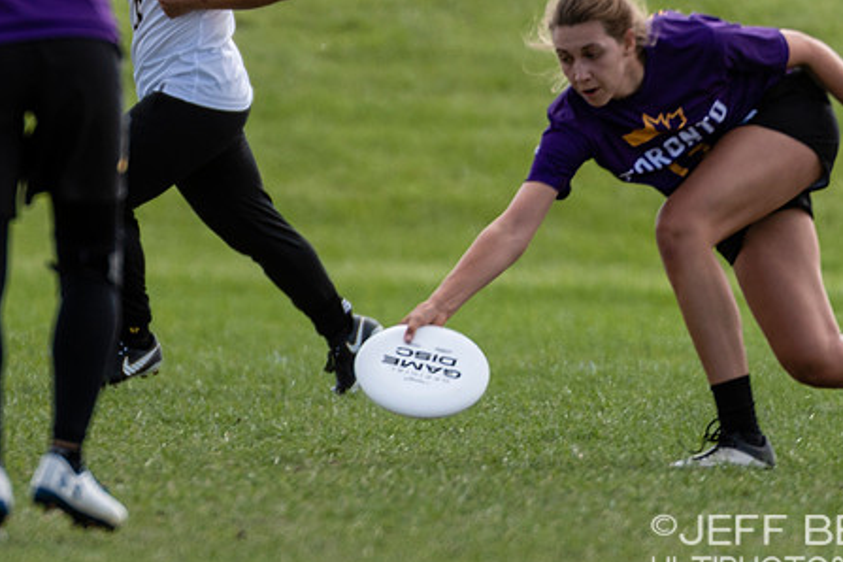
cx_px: 93
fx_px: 32664
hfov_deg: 1.5
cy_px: 273
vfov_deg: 1.0
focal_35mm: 1395
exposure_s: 1/1000
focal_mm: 400
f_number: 4
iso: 100
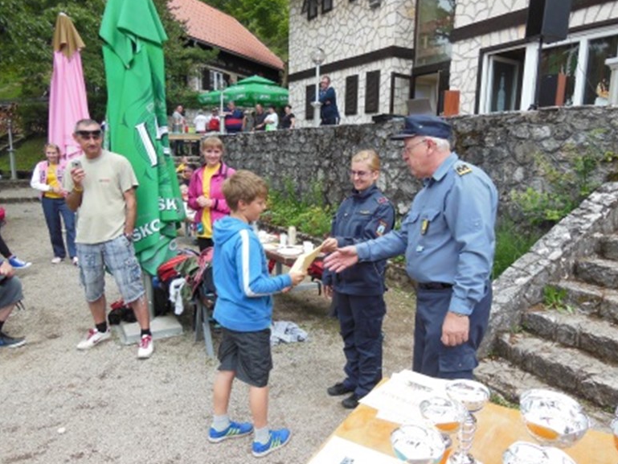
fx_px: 464
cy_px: 236
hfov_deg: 67.3
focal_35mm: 26
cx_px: 321
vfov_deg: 53.1
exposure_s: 1/320
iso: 125
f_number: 3.5
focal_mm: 4.5
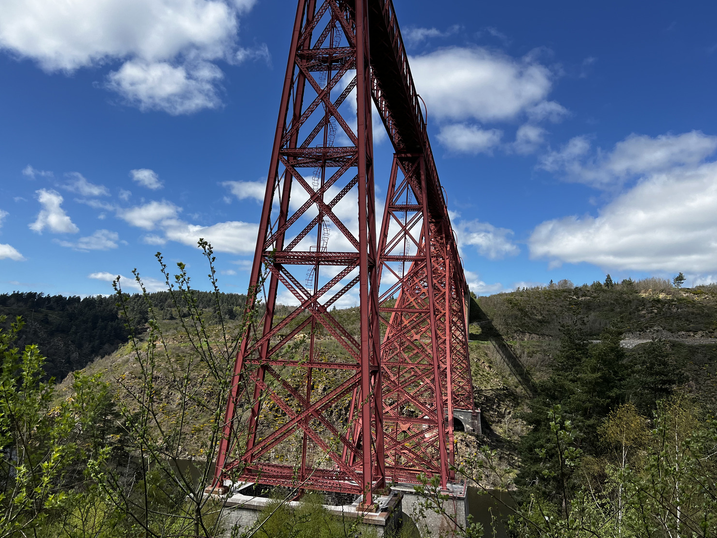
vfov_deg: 49.7
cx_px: 359
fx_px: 580
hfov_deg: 63.5
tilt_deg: +7.7
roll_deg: -2.9
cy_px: 276
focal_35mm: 28
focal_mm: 5.7
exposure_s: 1/4115
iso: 50
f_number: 1.5
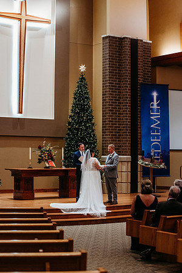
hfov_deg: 19.5
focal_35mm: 70
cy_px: 136
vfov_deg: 28.8
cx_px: 91
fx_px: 531
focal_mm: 70
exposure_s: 1/250
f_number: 2.8
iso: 2000
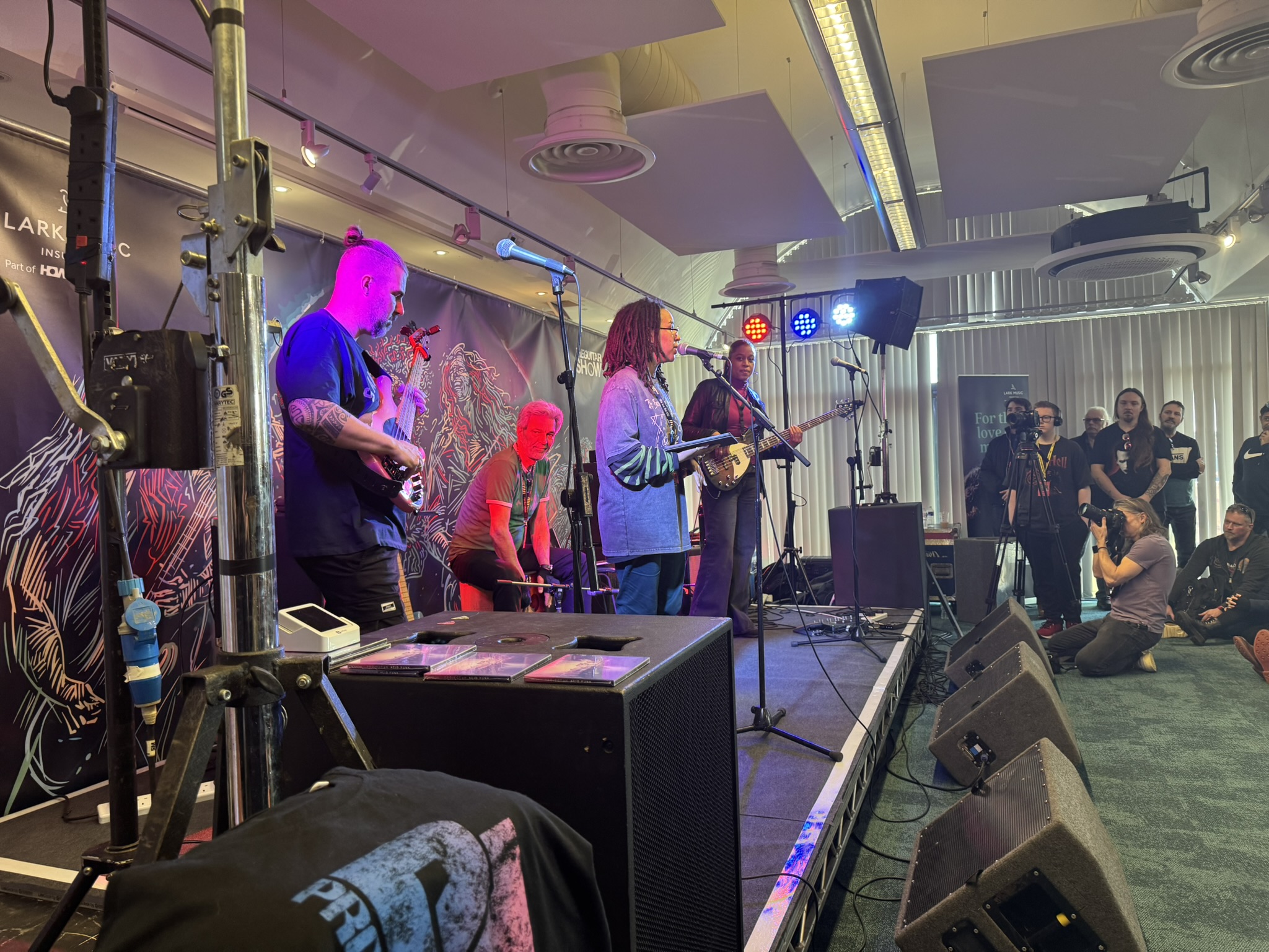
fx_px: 880
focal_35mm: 24
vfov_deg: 56.8
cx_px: 634
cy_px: 476
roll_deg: +0.6
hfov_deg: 71.6
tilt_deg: +0.5
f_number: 1.78
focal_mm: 6.76
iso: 160
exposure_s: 1/100
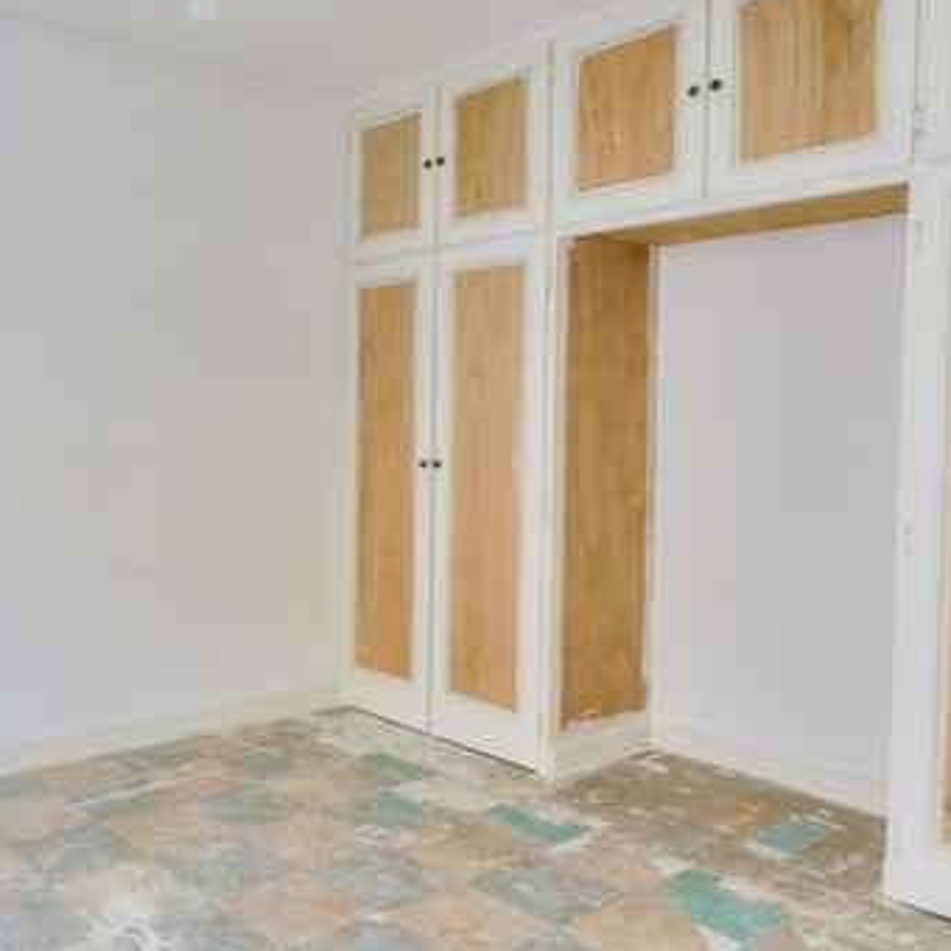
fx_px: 995
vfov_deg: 51.1
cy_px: 452
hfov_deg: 49.2
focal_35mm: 32
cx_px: 243
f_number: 8
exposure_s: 1/50
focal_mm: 16
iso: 800
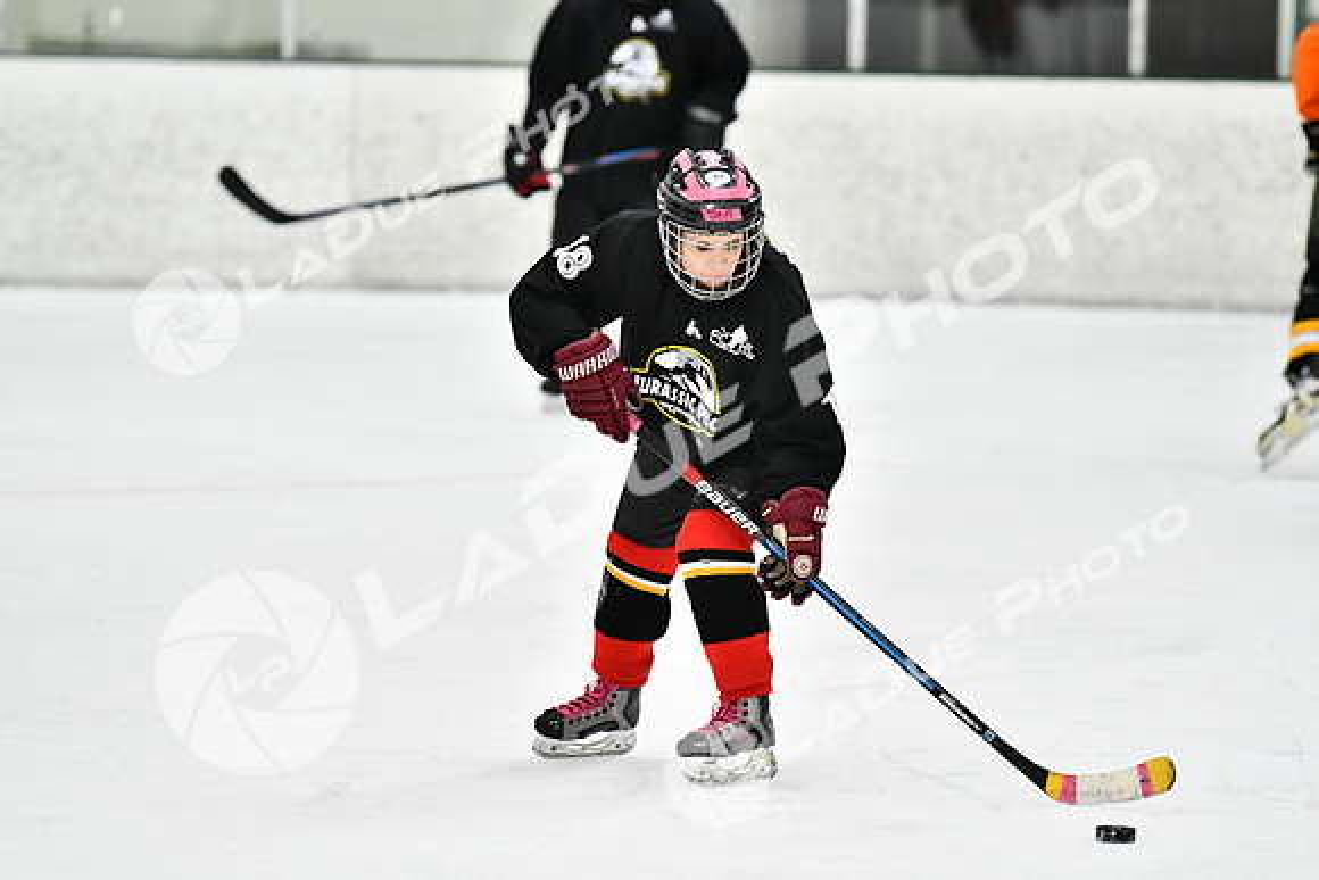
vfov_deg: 6.1
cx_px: 660
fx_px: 8245
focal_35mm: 225
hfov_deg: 9.1
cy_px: 440
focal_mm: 150
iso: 5000
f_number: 2.8
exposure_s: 1/1250
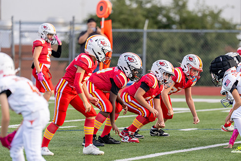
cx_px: 149
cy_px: 88
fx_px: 2356
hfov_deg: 5.9
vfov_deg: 3.9
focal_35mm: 352
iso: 320
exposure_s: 1/2500
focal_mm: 200
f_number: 2.8
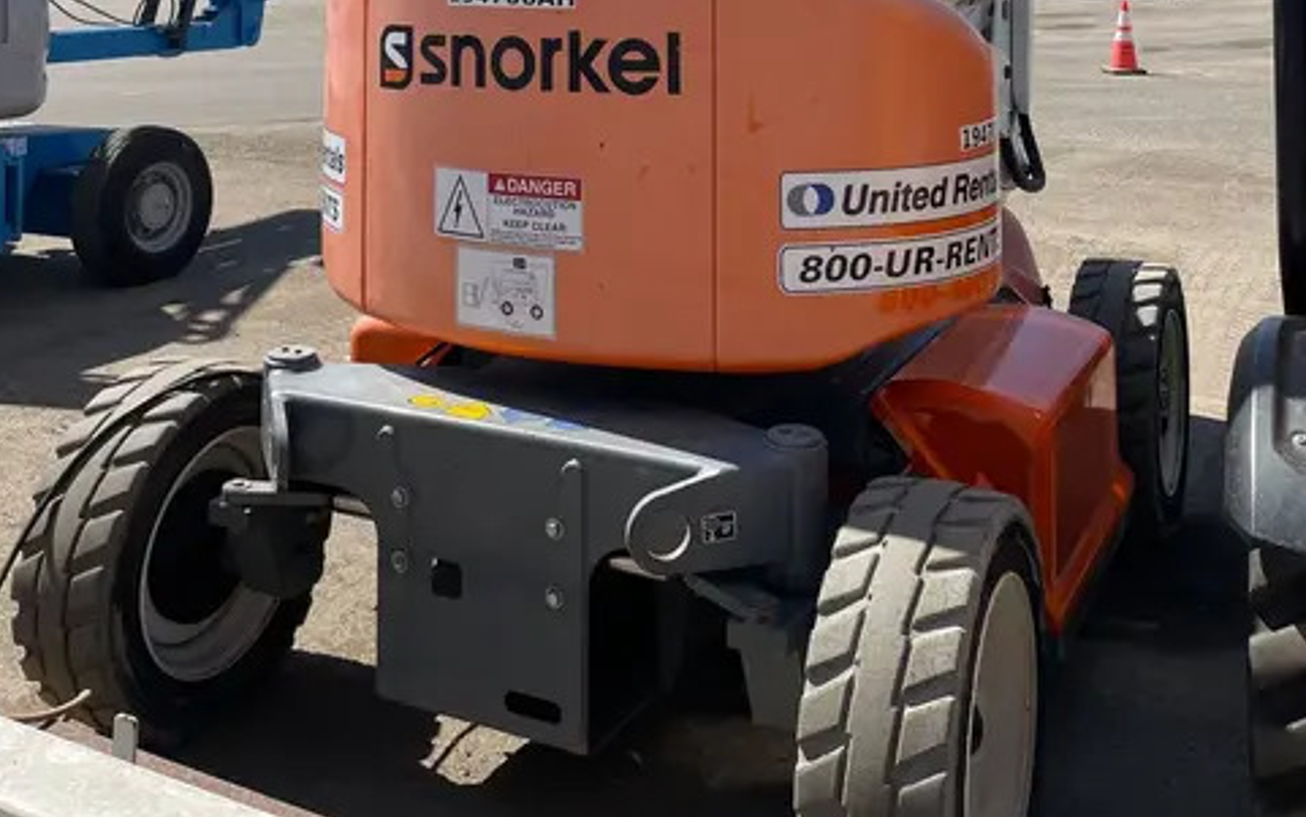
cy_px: -96
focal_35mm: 42
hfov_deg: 47.2
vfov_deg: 27.7
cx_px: 641
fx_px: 1495
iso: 32
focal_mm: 4.2
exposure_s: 1/3731
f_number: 1.6
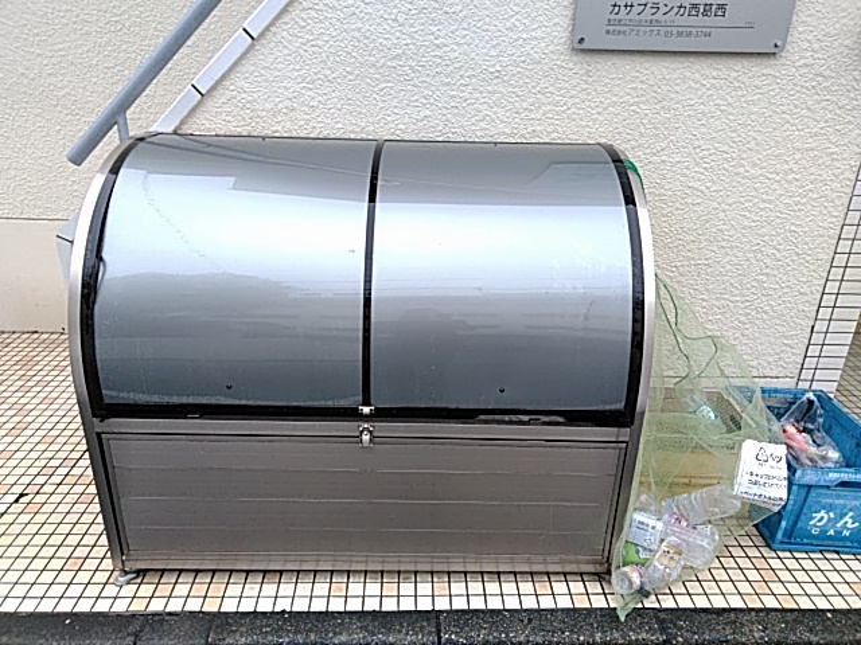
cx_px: 430
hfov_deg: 65.3
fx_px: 672
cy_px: 322
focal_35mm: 27
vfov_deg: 51.4
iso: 219
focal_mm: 3.46
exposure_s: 1/125
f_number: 2.2
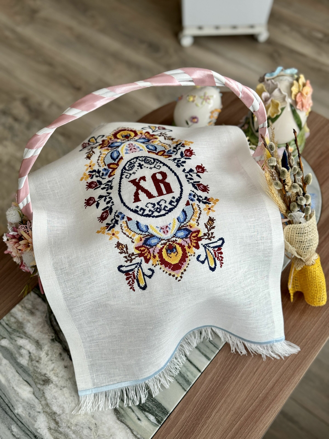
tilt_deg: -51.9
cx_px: 164
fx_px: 608
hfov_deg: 30.3
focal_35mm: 48
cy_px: 220
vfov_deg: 39.7
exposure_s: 1/142
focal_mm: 6.86
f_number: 1.78
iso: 50
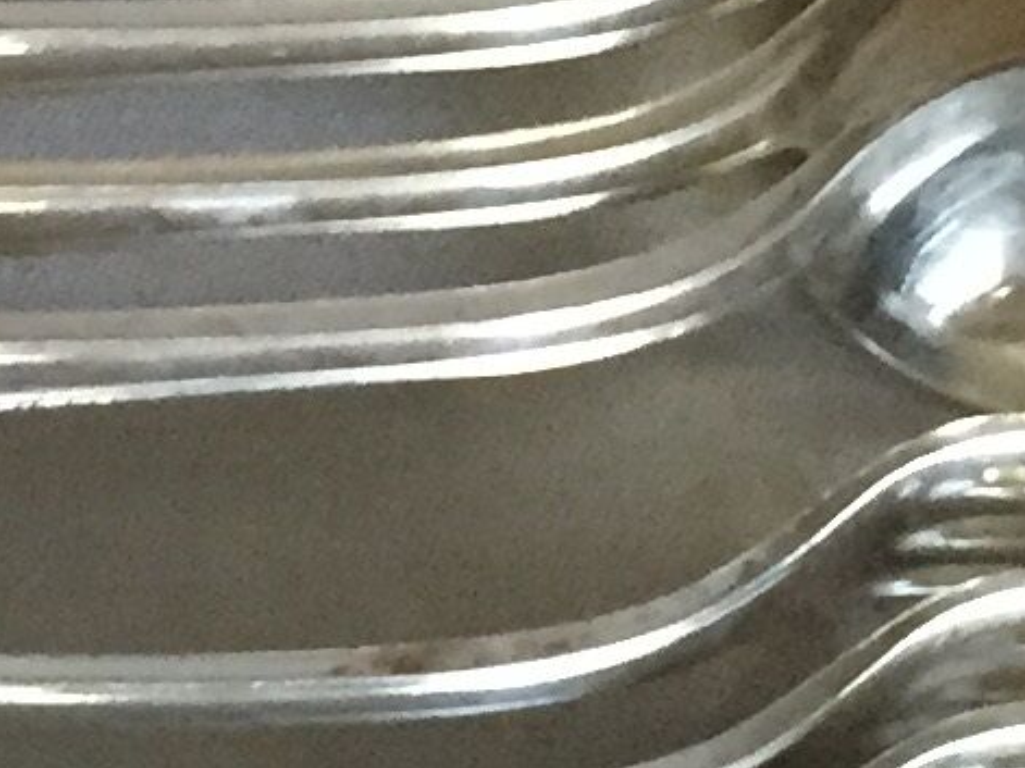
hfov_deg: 9.0
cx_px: -1264
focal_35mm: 201
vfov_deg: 7.4
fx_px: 5950
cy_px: 337
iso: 250
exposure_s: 1/30
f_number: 2.2
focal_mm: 4.15
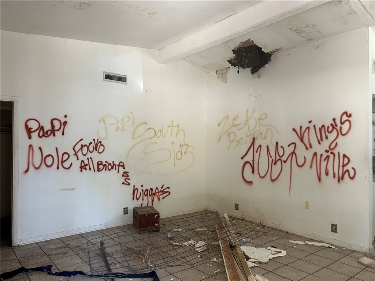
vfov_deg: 53.1
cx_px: 188
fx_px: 282
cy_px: 140
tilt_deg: +0.6
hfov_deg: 67.3
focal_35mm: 26
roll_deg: -0.6
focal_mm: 5.7
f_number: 1.5
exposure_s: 1/60
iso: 125
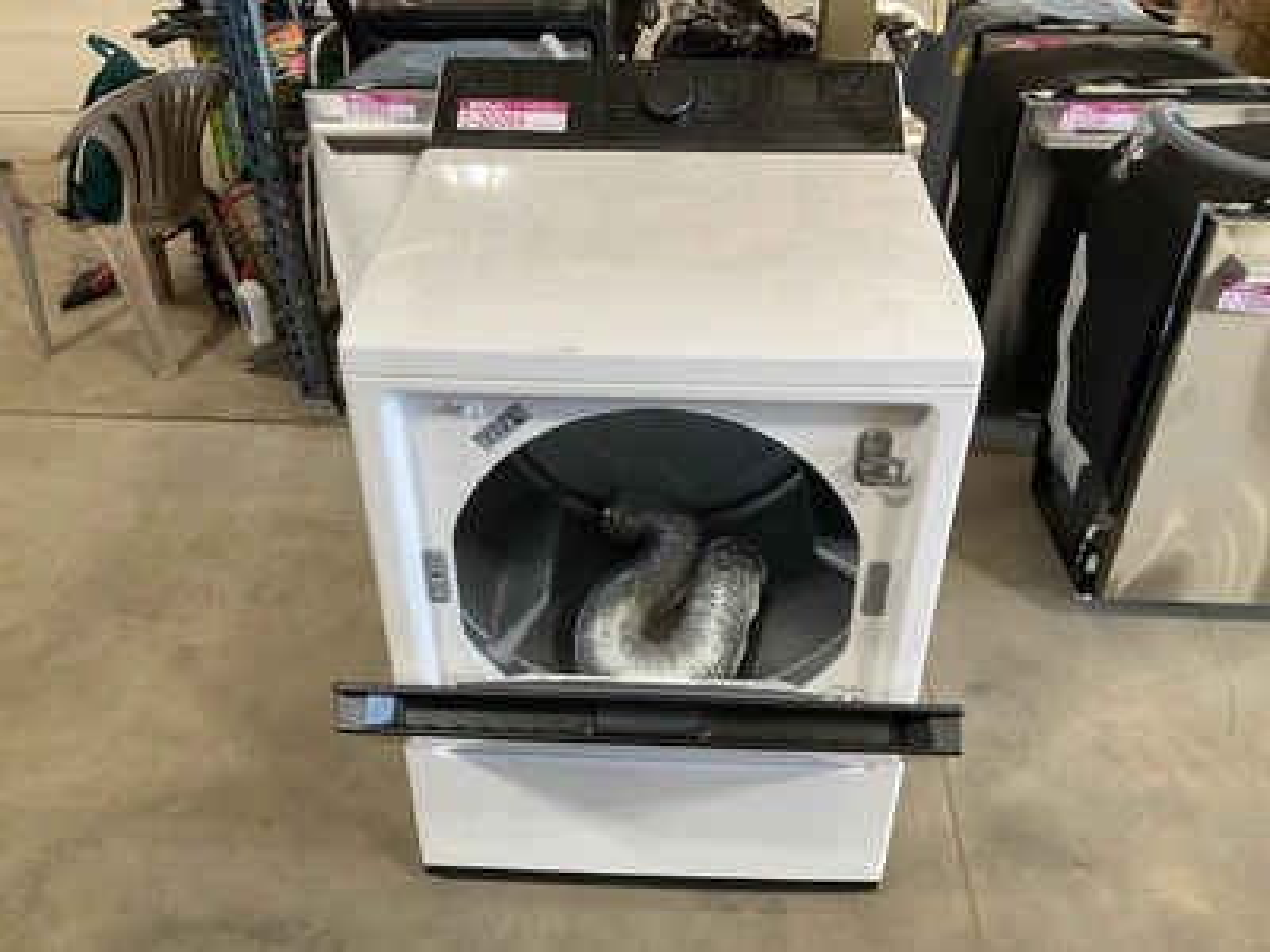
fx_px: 1064
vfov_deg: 48.2
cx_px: 635
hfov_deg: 61.7
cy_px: 476
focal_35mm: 29
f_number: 1.8
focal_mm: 3
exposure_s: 1/60
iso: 64
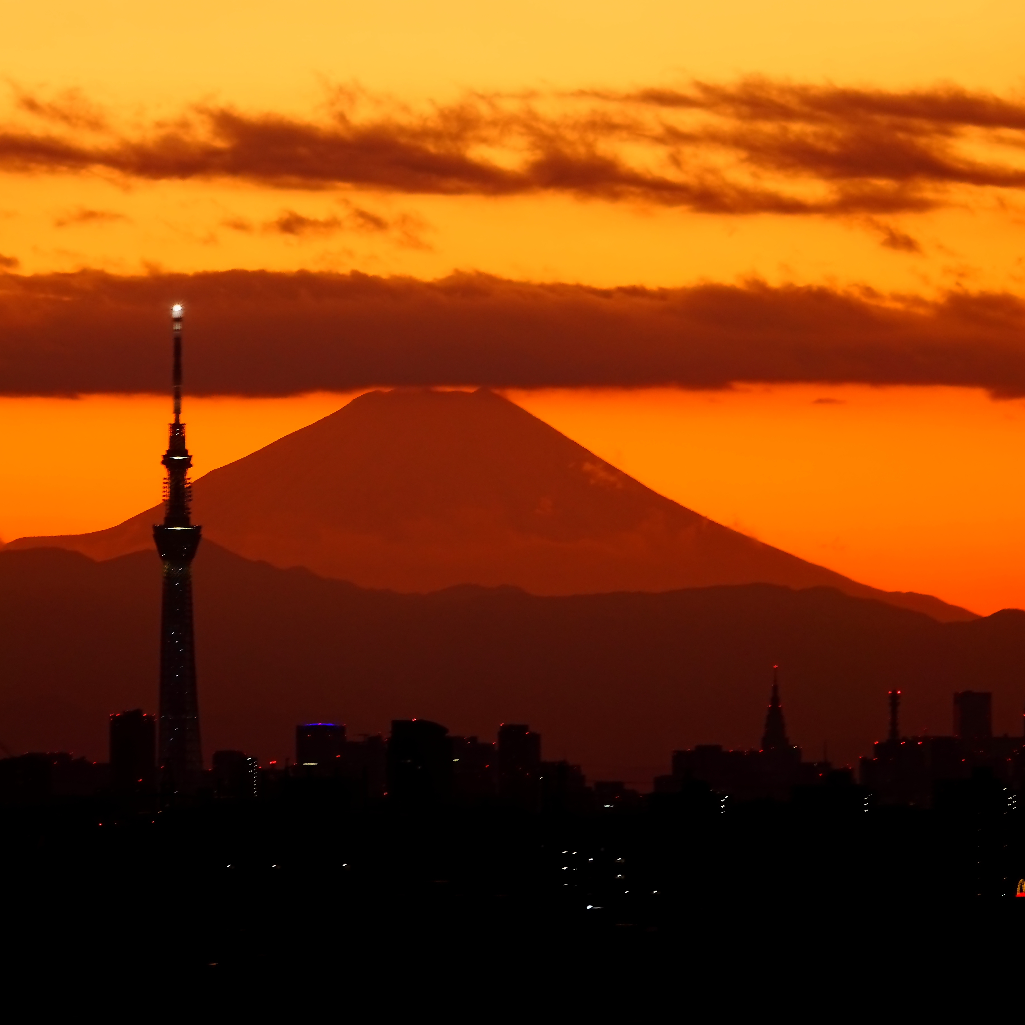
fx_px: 18593
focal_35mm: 555
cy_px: 513
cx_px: 413
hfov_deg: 3.2
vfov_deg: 3.2
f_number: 8
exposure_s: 1/6
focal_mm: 159.66
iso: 100
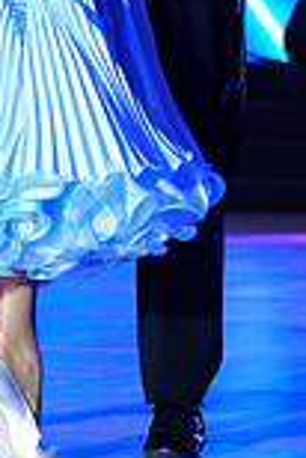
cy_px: -181
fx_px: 4592
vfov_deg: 5.7
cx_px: 40
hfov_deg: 3.8
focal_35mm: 361
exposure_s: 1/250
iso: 640
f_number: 4
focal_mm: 96
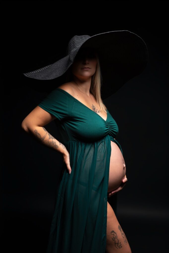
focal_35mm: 50
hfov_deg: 27.0
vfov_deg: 39.6
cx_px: 84
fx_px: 352
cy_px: 126
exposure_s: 1/125
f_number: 11
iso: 100
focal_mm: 50
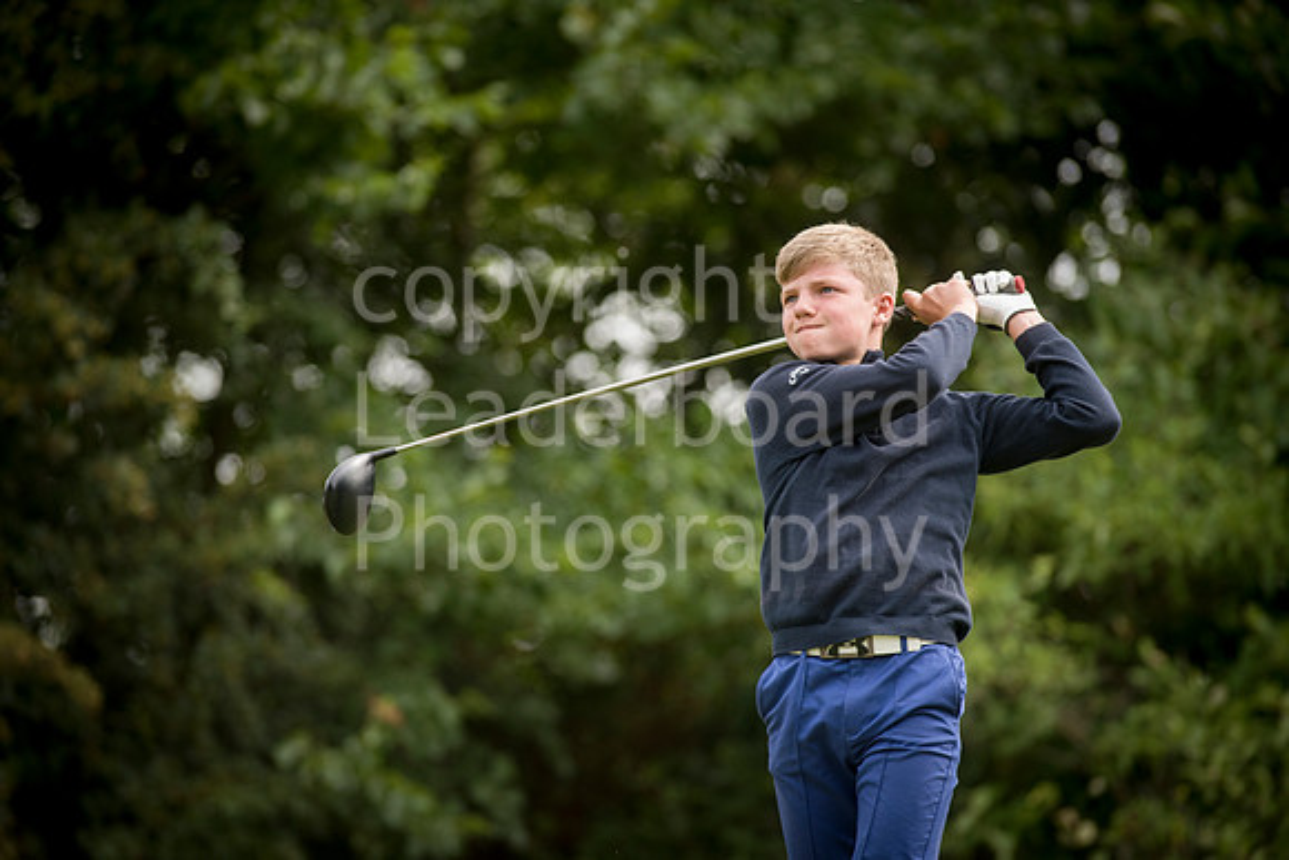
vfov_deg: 4.6
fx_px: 10744
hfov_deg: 6.9
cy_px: 430
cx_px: 644
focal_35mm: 300
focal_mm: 300
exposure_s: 1/2000
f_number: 4
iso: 500
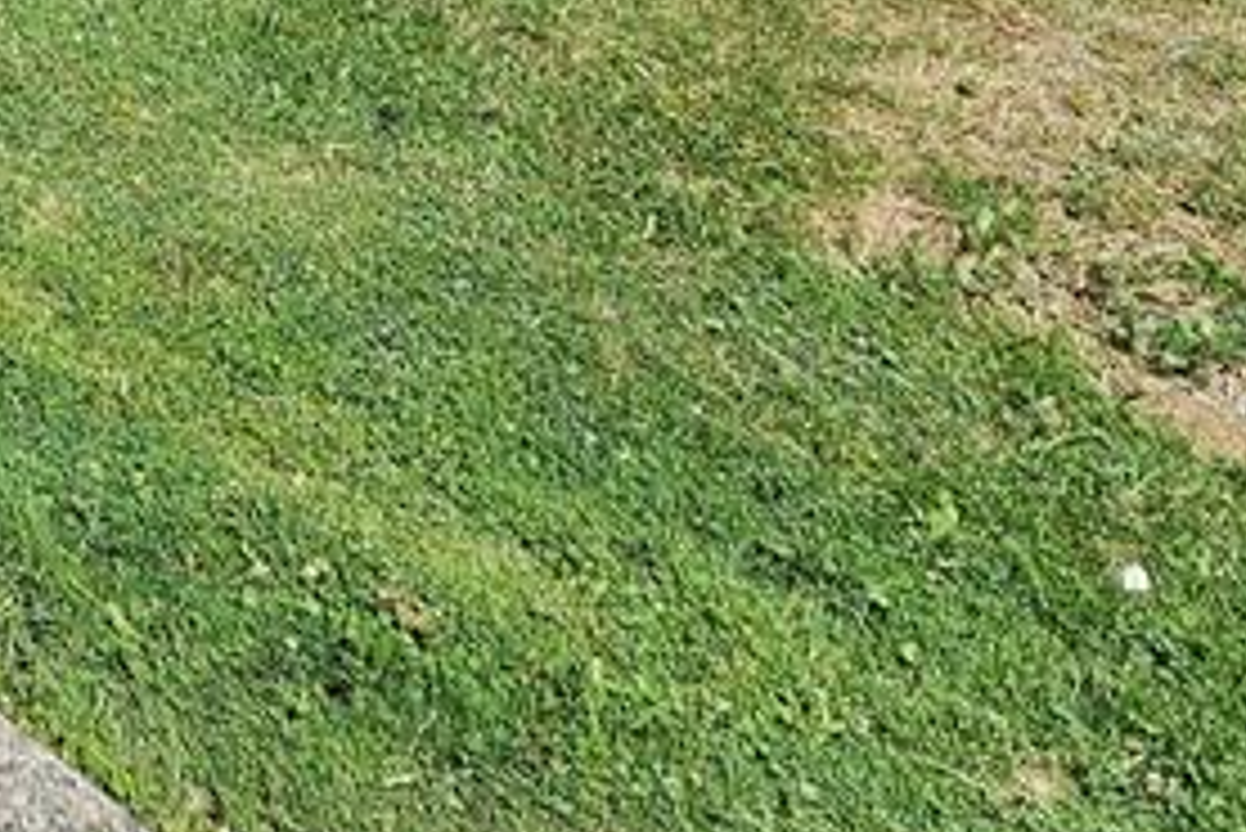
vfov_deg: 19.7
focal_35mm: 50
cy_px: -684
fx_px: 1731
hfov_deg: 29.0
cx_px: -513
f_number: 2.2
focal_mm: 2.2
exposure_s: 1/2010
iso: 50
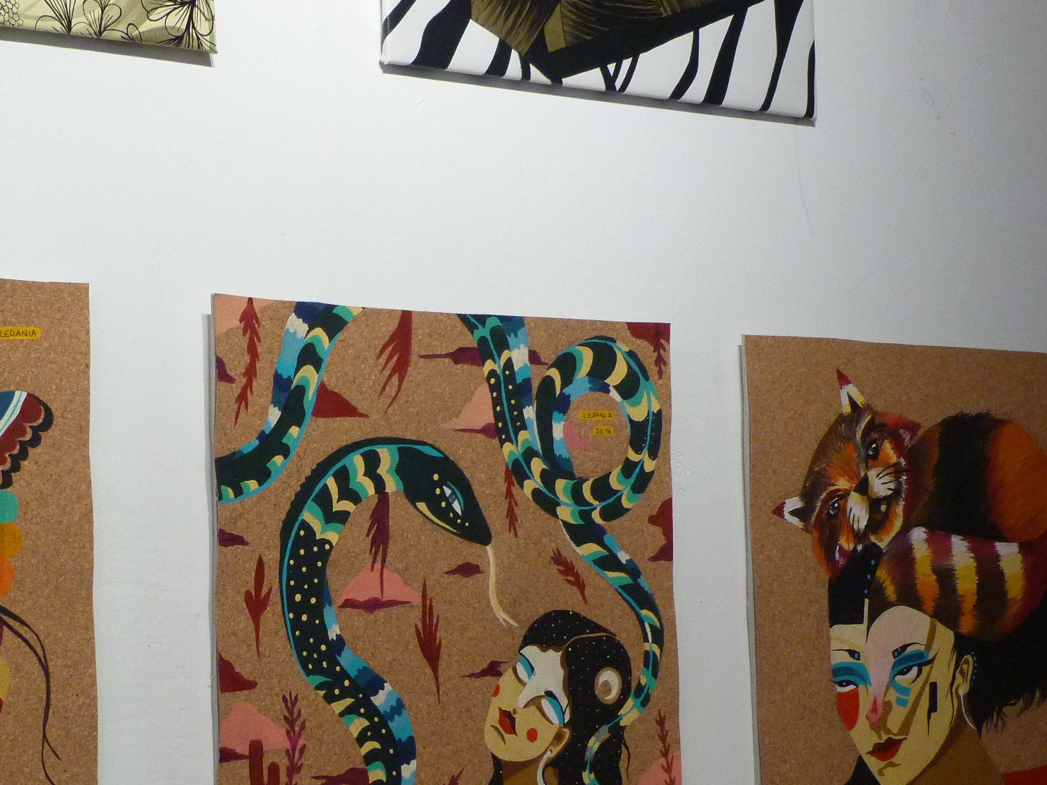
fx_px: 2662
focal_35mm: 88
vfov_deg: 16.7
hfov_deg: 22.1
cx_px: 307
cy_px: 590
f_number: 3.2
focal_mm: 9.2
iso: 320
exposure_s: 1/60
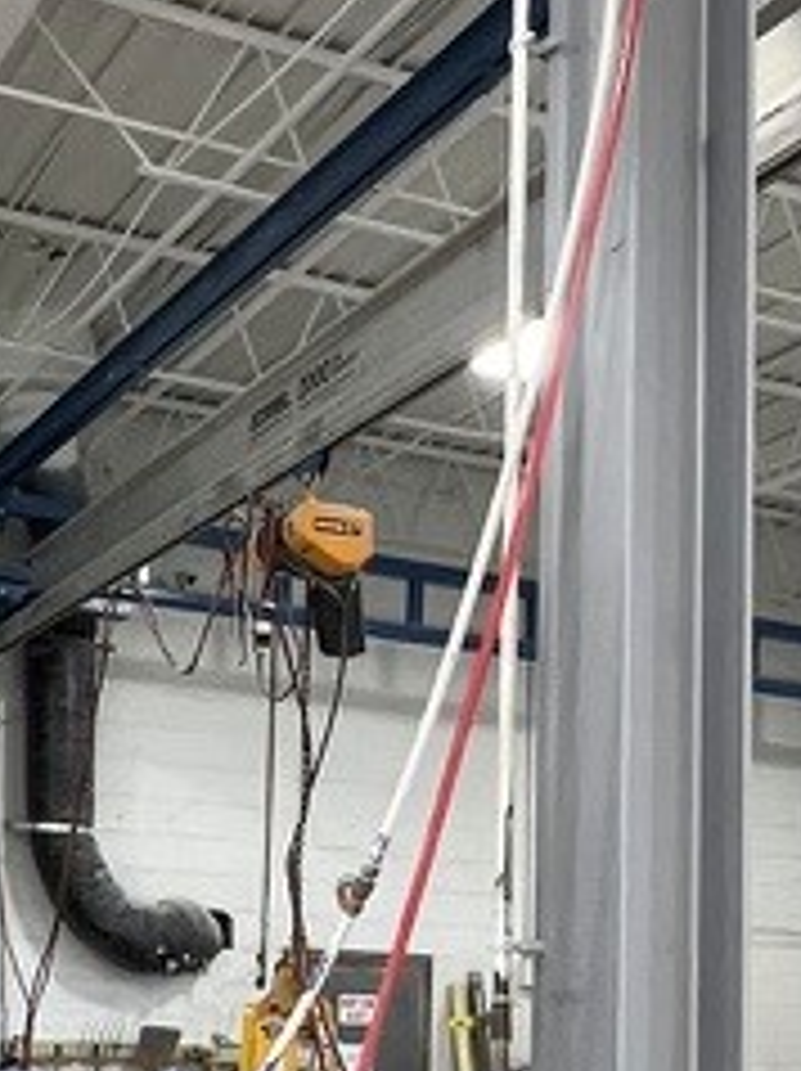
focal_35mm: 56
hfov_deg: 26.1
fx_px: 1731
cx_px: 387
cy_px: 873
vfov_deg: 33.3
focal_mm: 1.57
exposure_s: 1/99
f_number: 1.8
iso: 200
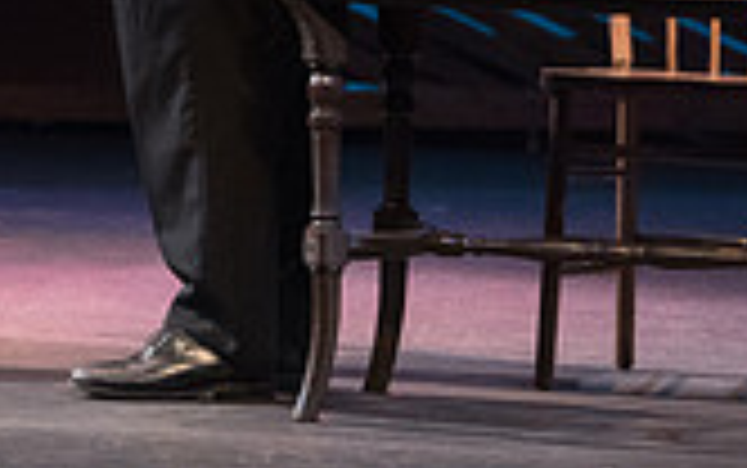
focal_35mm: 481
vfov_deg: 2.7
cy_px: -394
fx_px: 9799
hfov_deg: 4.3
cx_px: -333
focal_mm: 135
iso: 4000
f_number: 3.2
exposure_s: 1/250
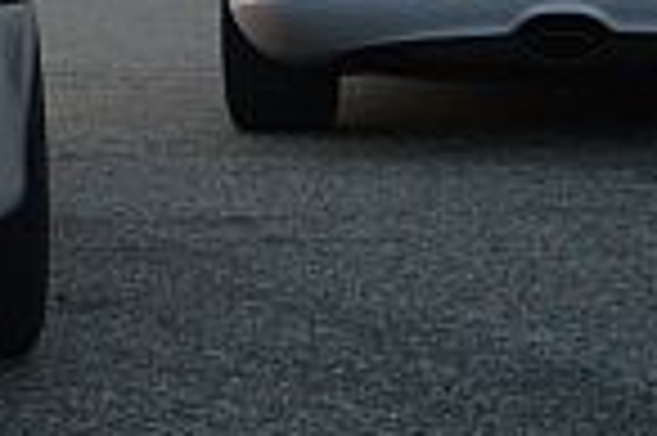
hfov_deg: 12.6
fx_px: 2880
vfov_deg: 8.5
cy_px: -189
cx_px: -194
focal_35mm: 158
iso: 80
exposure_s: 1/60
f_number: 3.1
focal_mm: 6.1
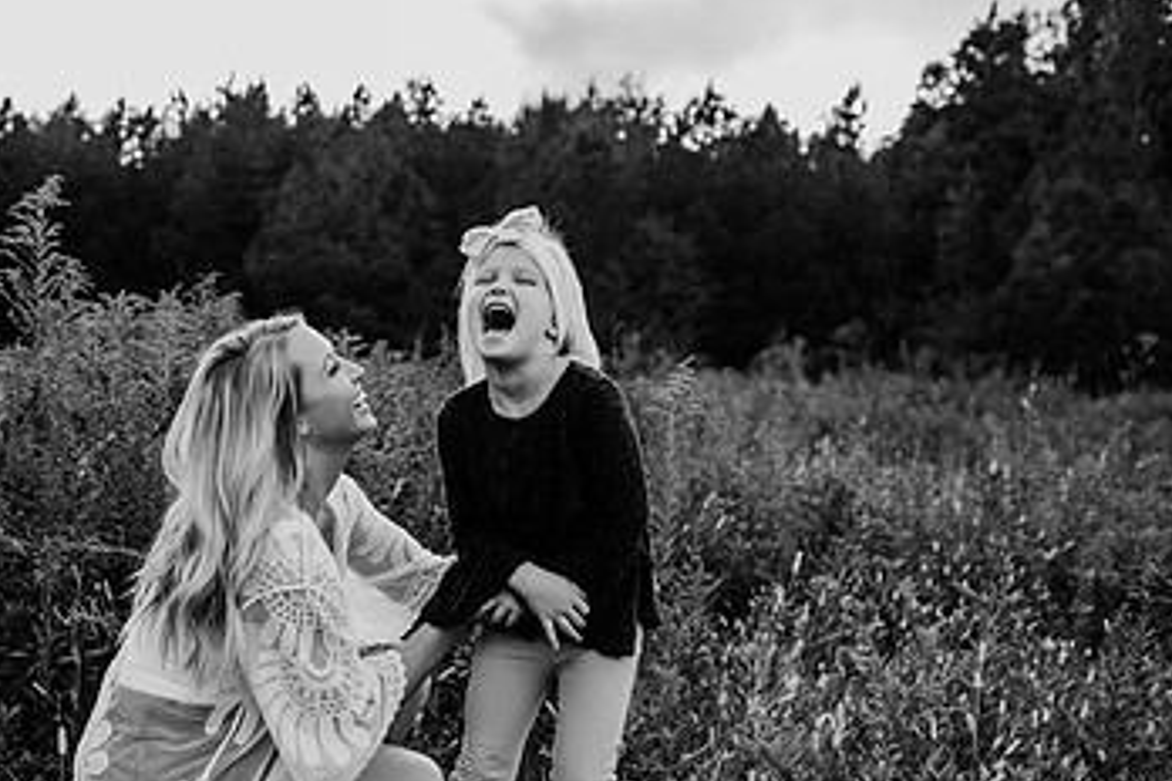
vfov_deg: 33.3
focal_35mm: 40
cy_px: 453
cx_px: 384
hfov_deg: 47.6
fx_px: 1302
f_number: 2.5
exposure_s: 1/1250
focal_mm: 24
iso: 250
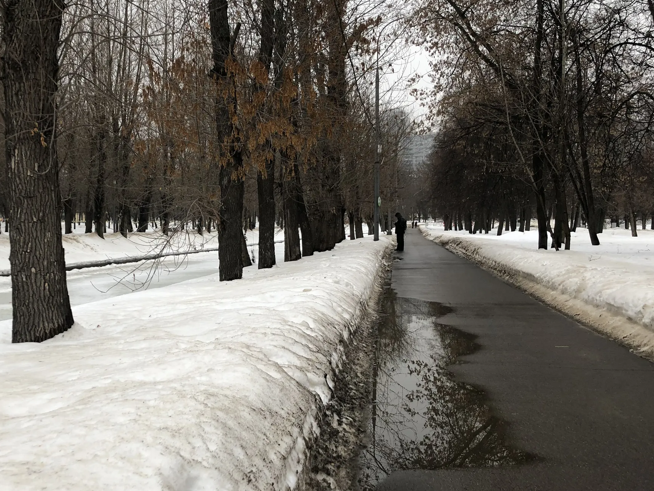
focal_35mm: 39
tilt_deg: -0.4
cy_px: 284
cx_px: 199
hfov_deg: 46.8
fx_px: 737
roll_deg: +1.8
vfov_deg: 36.7
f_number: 1.8
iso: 32
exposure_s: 1/100
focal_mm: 4
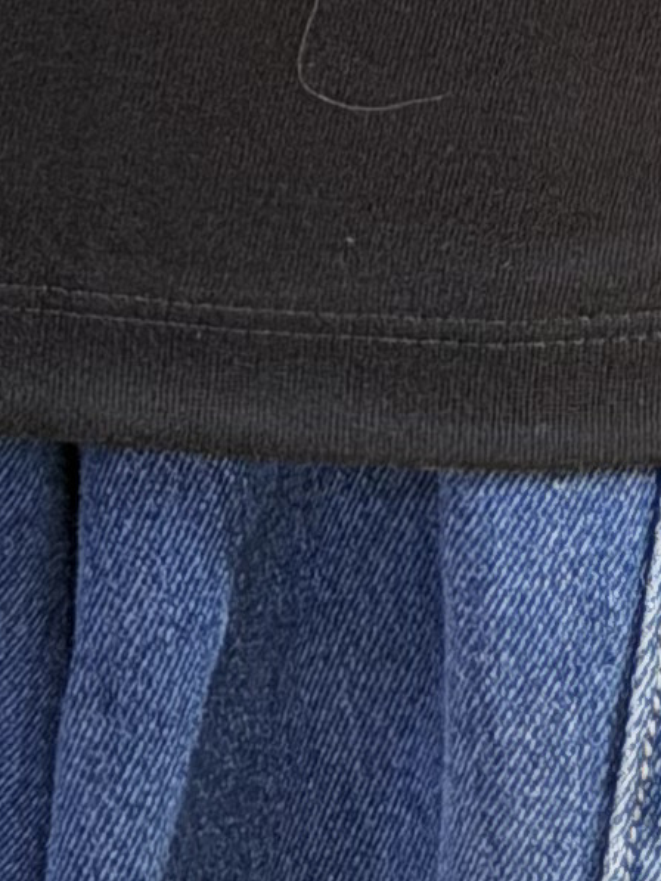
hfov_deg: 4.6
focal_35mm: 324
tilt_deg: -8.0
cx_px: 143
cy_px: -1901
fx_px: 8246
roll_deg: -1.7
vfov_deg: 5.7
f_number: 1.78
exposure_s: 1/50
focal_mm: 6.76
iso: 250
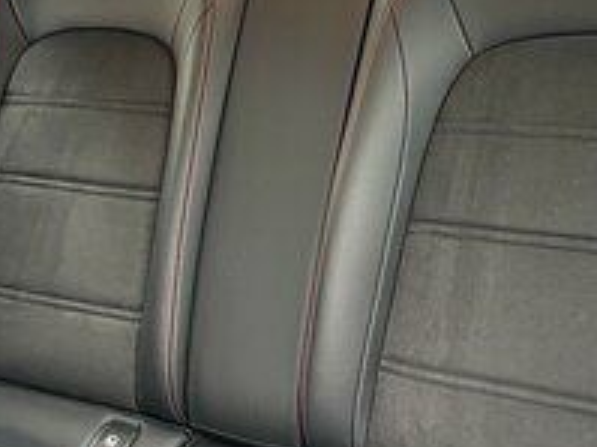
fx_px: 1138
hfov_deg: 29.1
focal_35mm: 66
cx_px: 180
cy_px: 244
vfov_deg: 22.2
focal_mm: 6.76
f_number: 1.78
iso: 500
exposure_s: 1/58
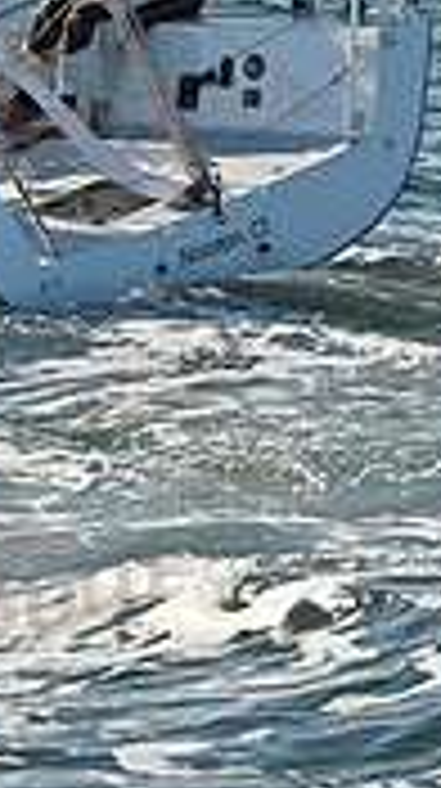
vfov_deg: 8.8
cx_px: -562
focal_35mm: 243
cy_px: -16
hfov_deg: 4.9
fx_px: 5069
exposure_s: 1/1250
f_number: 8
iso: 320
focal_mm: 70
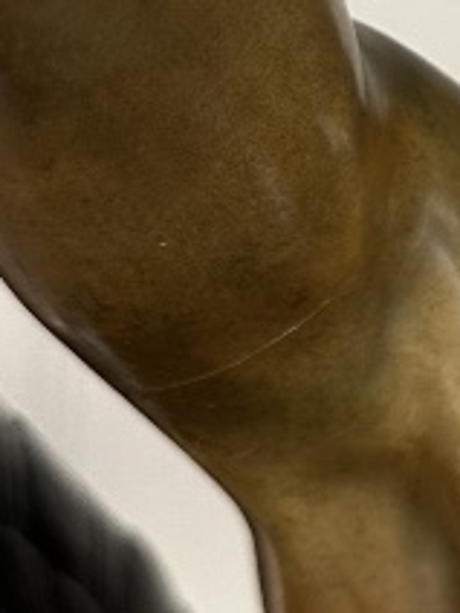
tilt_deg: +5.2
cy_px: 205
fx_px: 2410
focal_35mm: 136
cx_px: 961
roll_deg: -2.4
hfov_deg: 10.0
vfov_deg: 14.5
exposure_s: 1/50
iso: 125
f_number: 1.78
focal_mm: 6.86
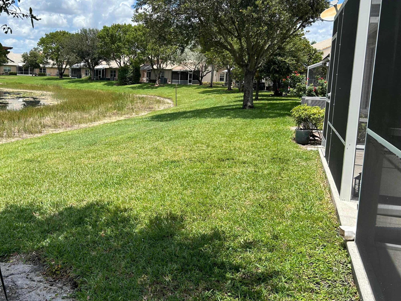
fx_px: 406
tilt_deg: -8.0
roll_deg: -1.7
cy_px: 123
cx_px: 131
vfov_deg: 40.6
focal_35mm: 35
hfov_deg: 51.6
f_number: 1.5
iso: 50
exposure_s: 1/3257
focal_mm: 5.7
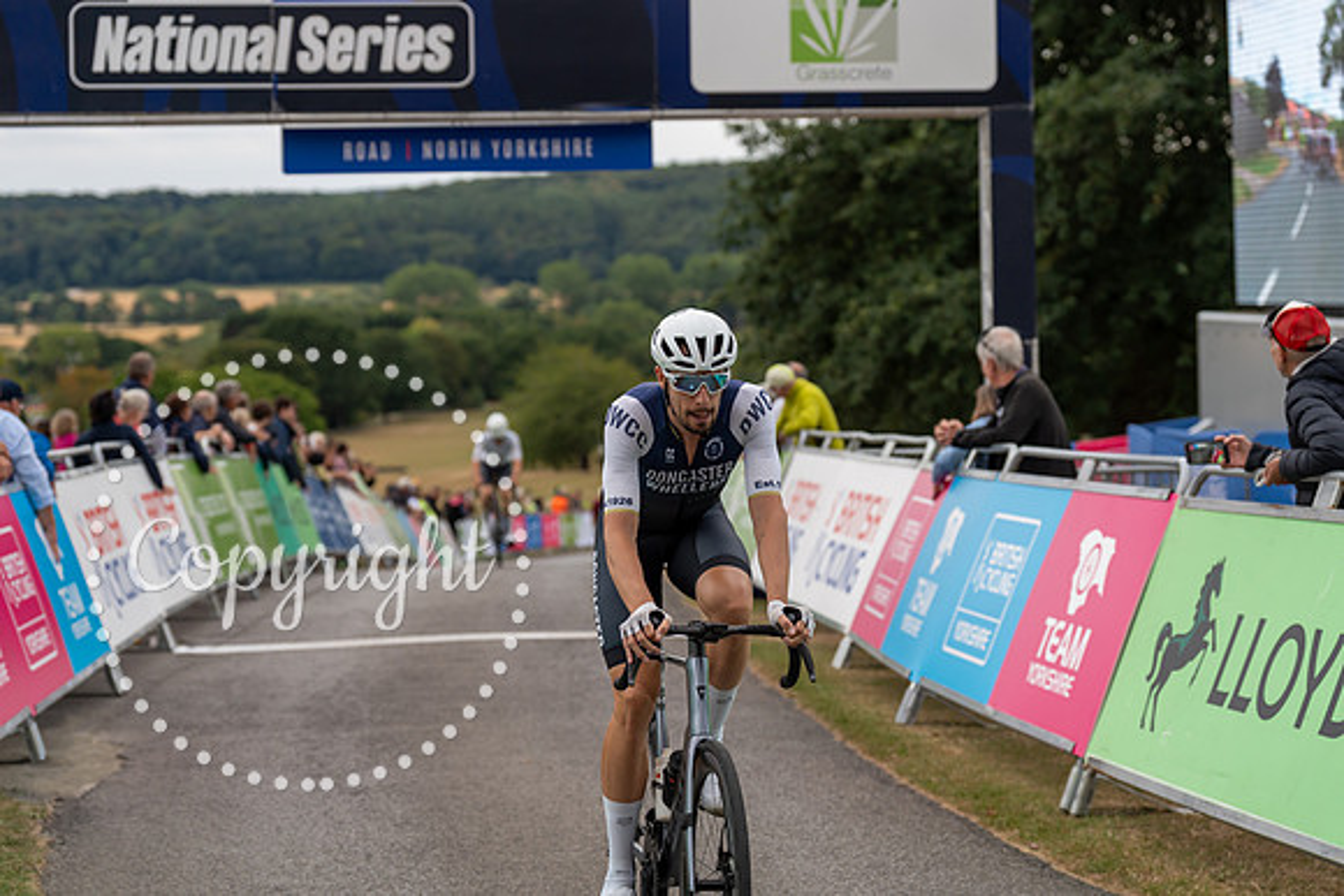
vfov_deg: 15.9
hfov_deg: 23.6
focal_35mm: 86
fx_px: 3211
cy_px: 448
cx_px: 672
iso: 640
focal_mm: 86
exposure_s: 1/1000
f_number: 3.5
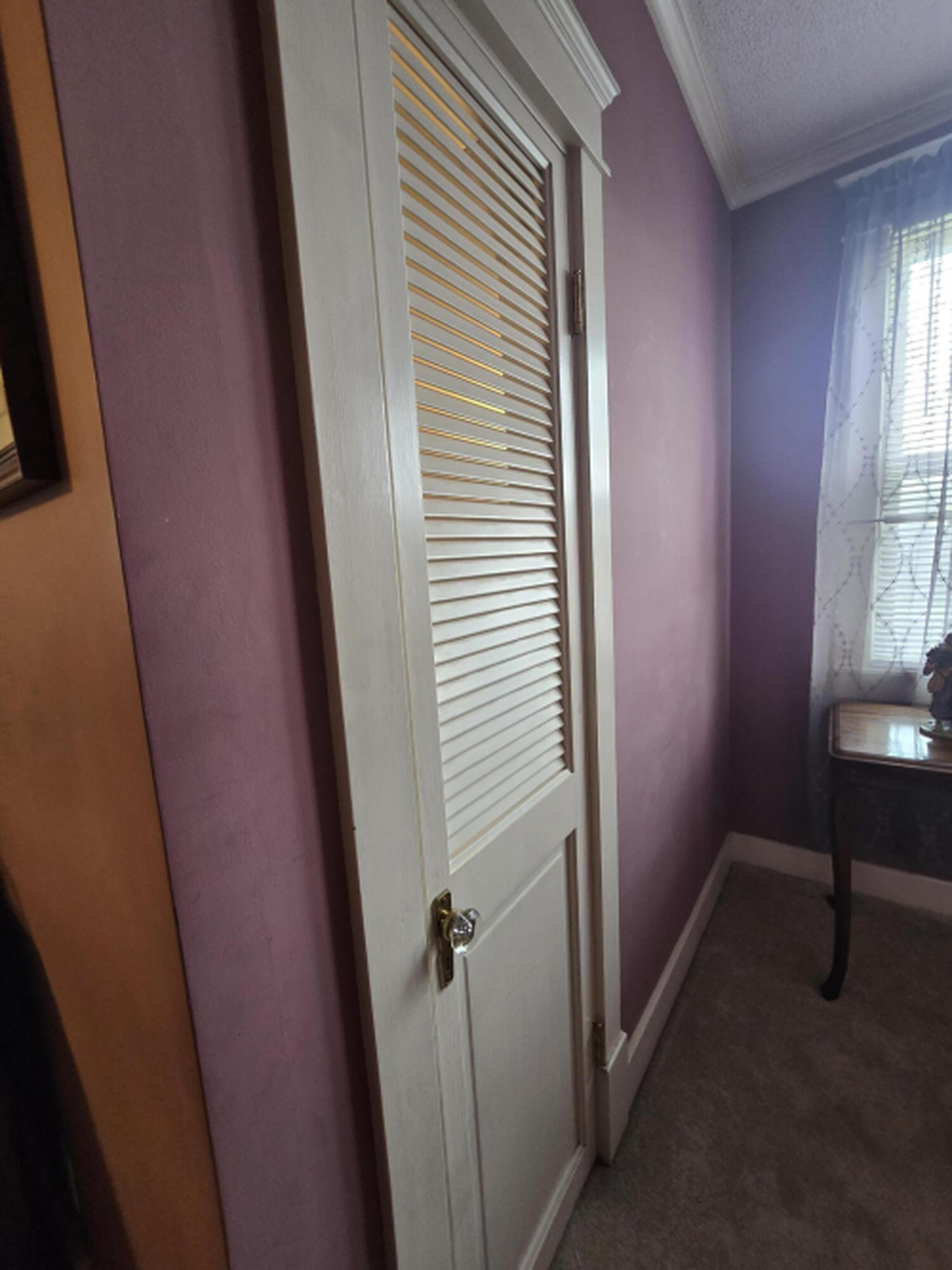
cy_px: 635
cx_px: 476
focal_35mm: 13
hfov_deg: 89.9
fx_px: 477
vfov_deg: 106.2
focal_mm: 2.2
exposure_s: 1/60
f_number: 2.2
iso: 250
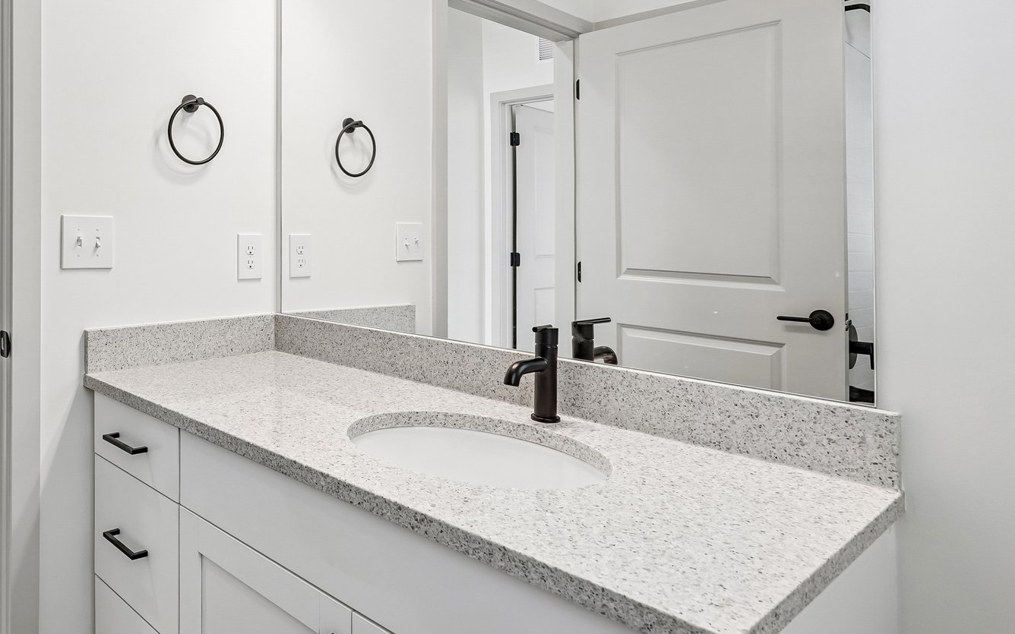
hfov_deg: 68.4
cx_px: 268
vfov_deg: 48.8
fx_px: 692
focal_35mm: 25
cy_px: 234
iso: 800
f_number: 8
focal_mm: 16
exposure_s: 1/80
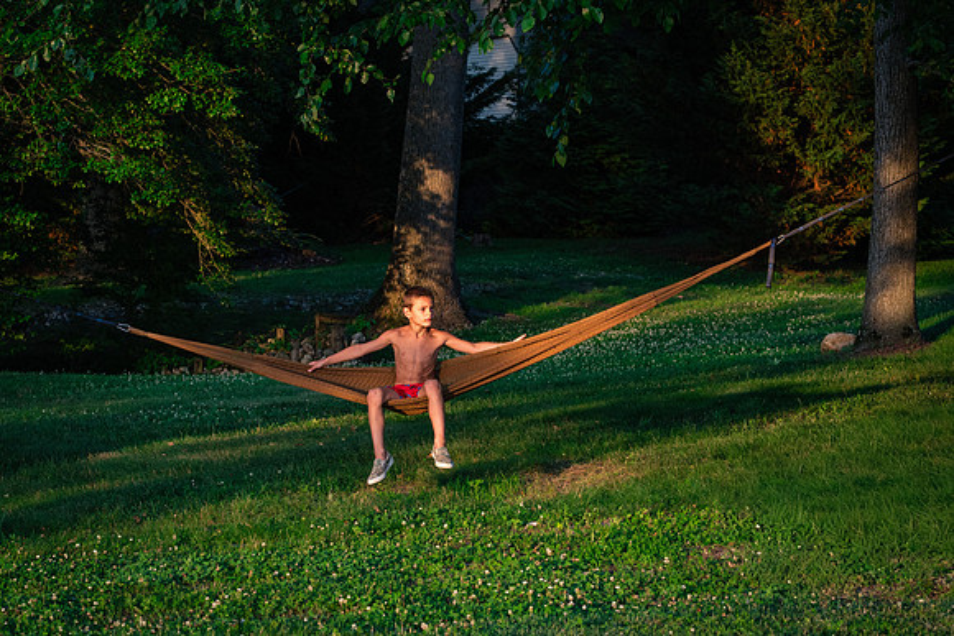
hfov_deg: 20.0
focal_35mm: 102
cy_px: 326
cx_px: 464
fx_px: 2699
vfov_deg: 13.5
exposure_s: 1/500
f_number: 6.3
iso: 1000
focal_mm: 85
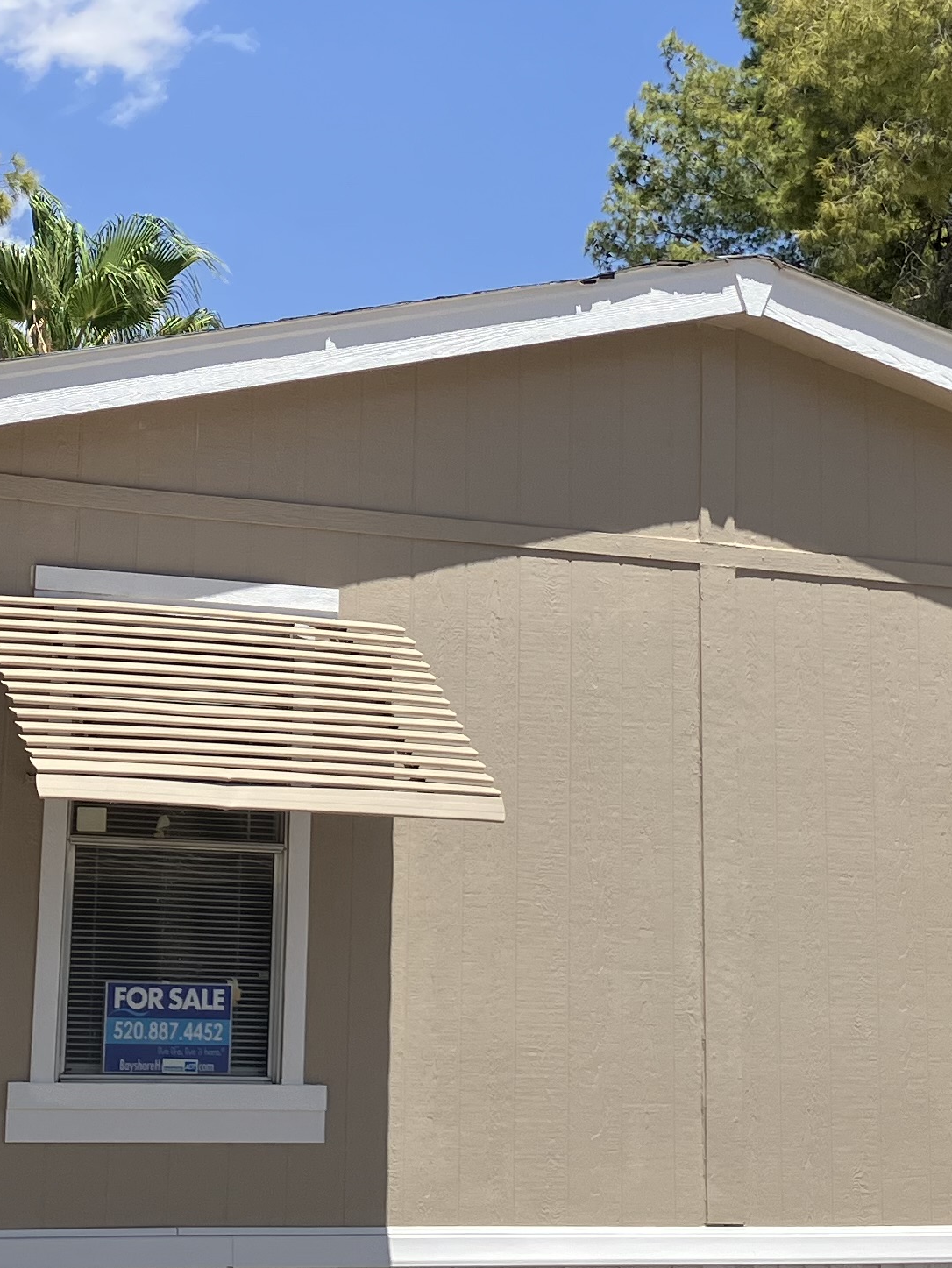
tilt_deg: +11.5
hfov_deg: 18.8
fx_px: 2859
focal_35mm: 78
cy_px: 419
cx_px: 296
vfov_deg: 24.9
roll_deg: -1.7
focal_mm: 3.99
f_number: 1.8
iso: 32
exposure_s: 1/2114
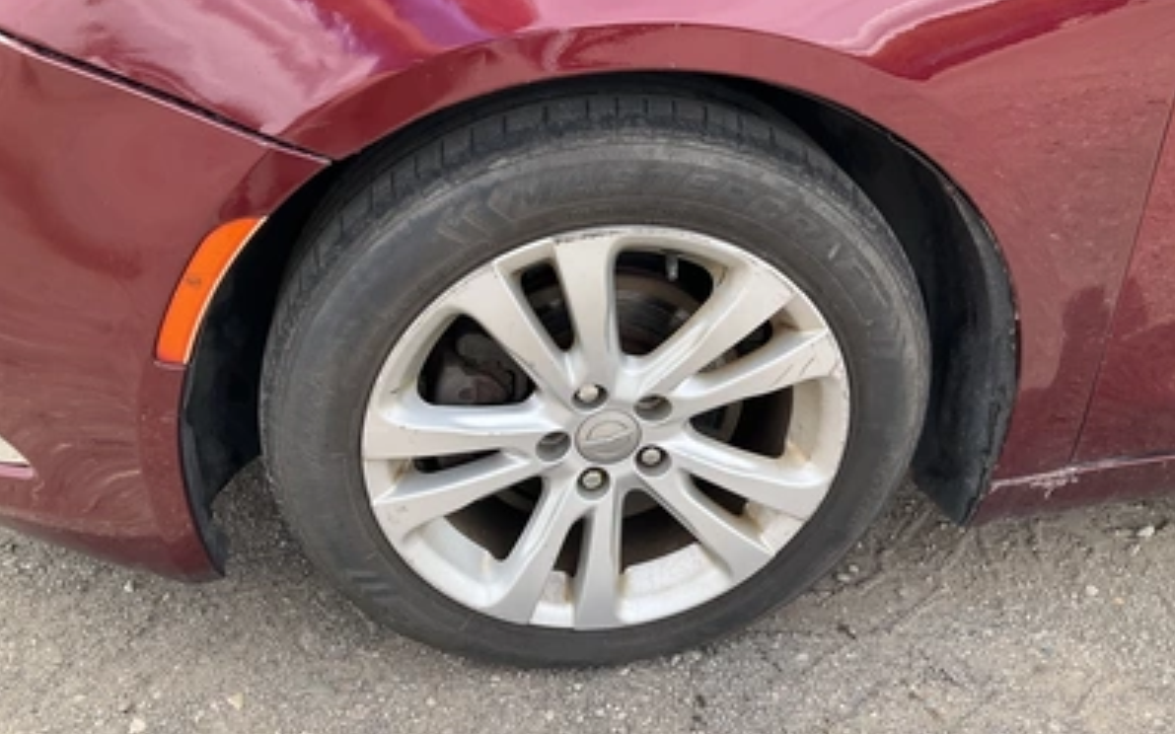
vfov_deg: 40.6
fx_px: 993
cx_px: 586
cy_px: 379
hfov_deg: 61.2
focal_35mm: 31
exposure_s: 1/509
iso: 25
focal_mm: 3
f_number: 1.8
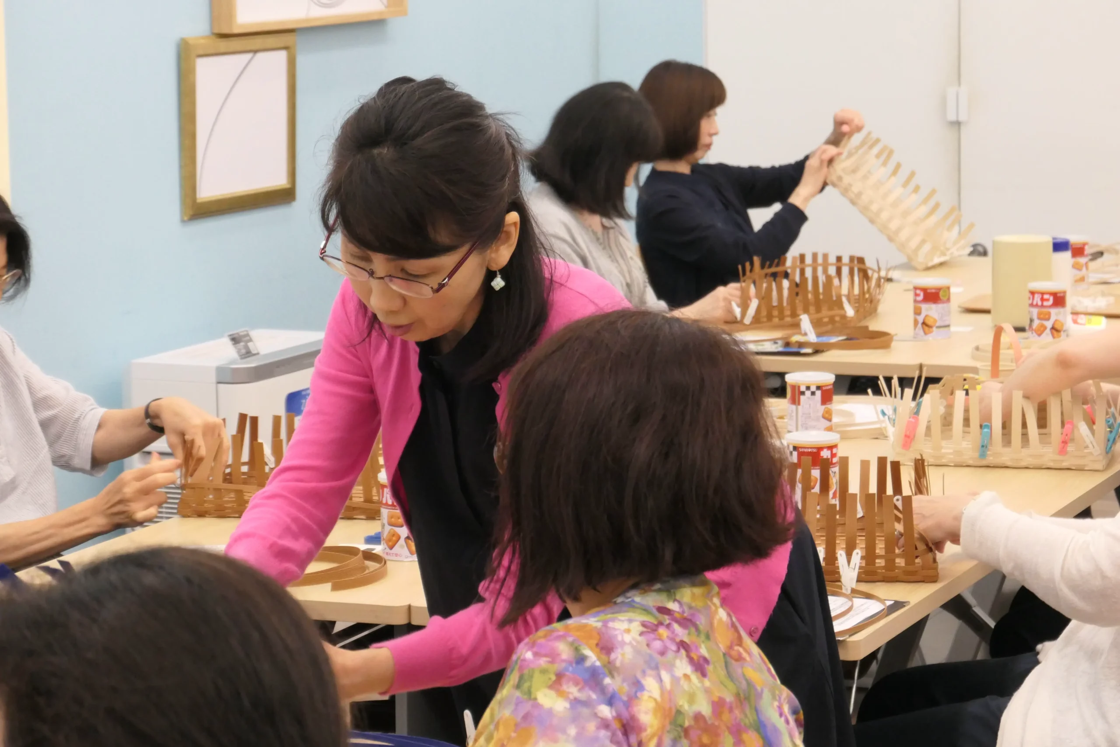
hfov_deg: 18.6
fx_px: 3422
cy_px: 374
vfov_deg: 12.5
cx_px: 560
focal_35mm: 110
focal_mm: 40.3
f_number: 5.4
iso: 1600
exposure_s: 1/60
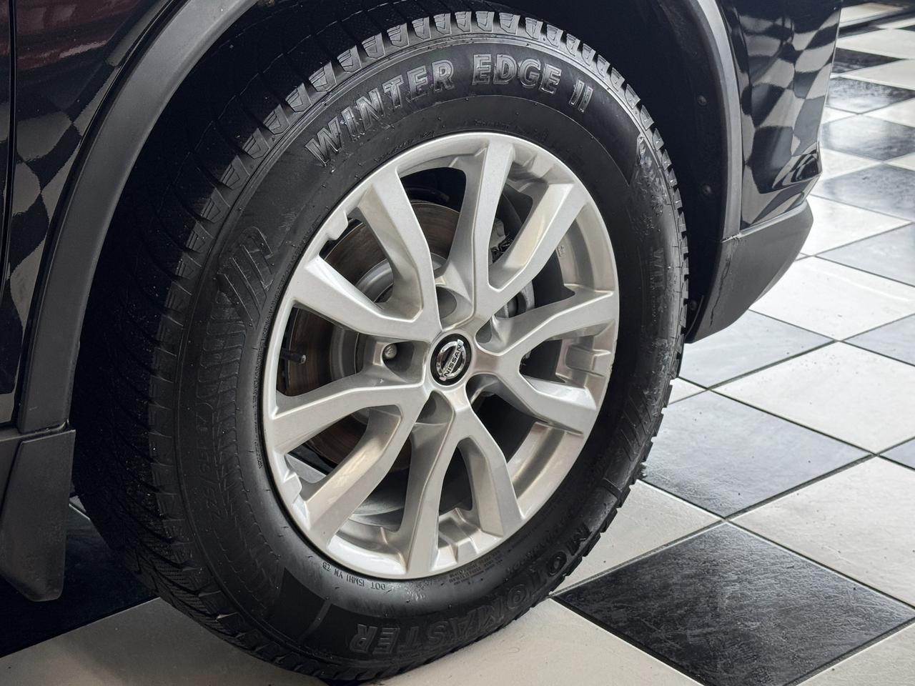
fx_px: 1718
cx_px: 458
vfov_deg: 22.6
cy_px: 343
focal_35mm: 65
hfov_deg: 29.8
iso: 64
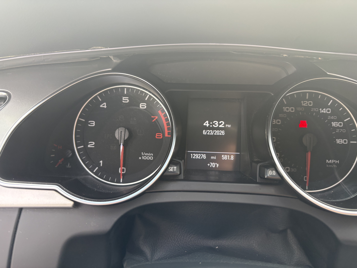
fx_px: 268
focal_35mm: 26
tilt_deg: -16.7
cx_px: 178
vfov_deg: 53.1
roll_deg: +2.7
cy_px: 134
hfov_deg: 67.3
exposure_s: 1/126
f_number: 1.6
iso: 125
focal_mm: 5.96
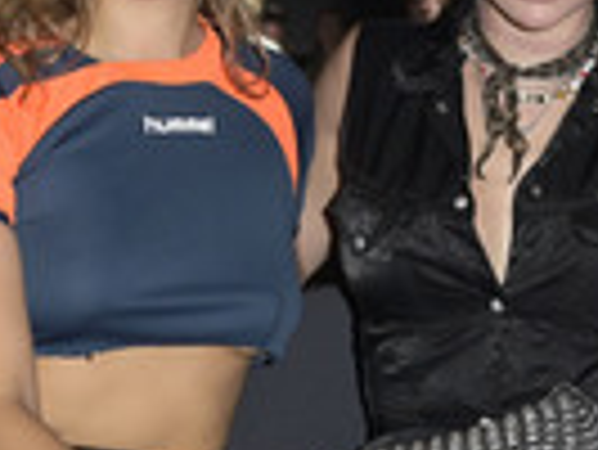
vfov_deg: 11.4
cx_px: 456
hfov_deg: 15.1
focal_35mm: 130
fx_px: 2248
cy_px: 180
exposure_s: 1/50
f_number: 4
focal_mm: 40
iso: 2000
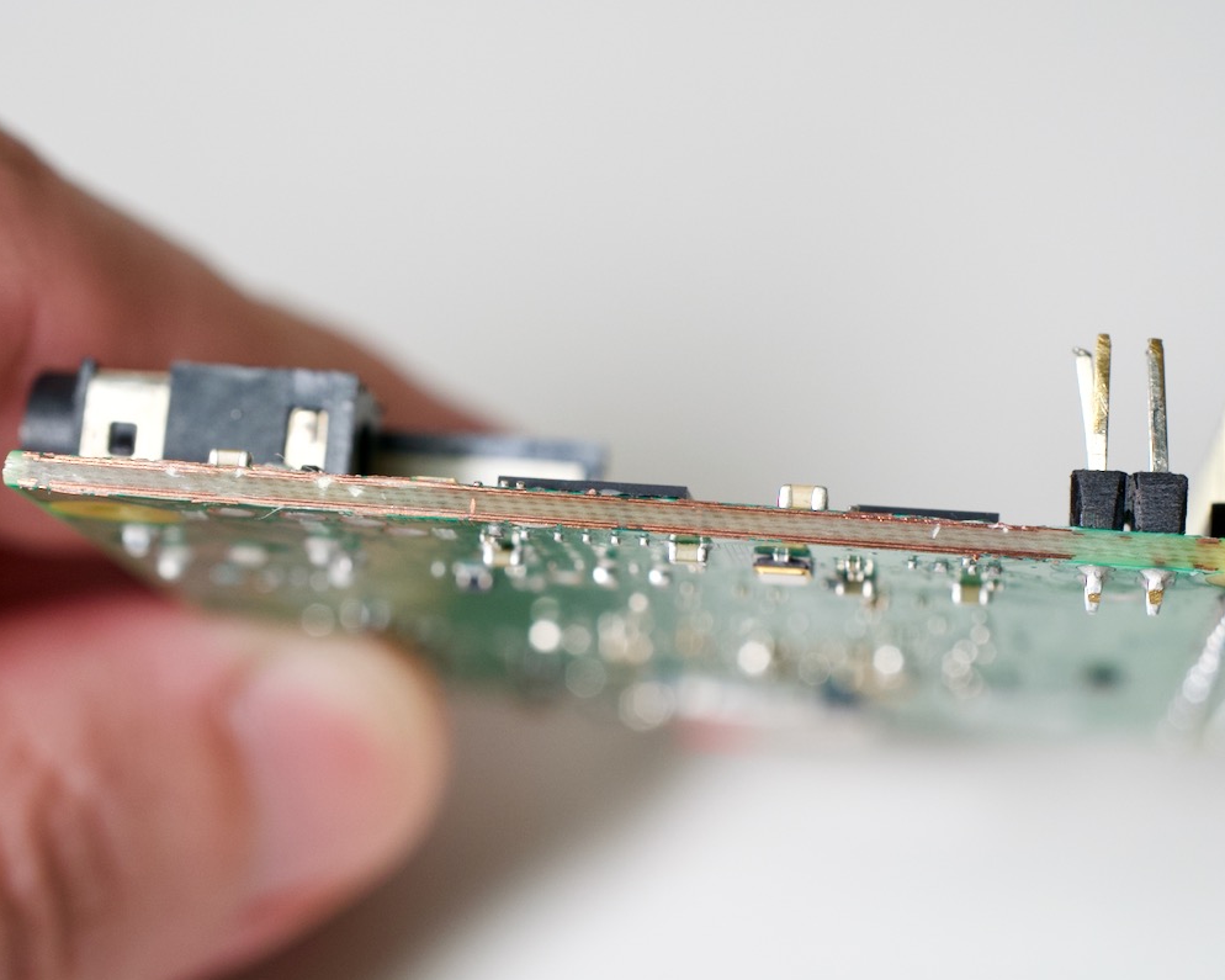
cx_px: 673
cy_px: 492
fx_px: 3081
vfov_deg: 18.1
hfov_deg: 22.5
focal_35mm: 85
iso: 800
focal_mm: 50
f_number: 5.6
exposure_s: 1/60
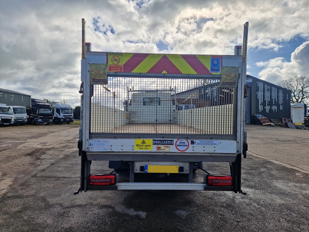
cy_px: 116
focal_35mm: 23
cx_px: 154
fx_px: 205
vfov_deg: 58.9
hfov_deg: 73.9
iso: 50
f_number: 1.8
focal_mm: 5.4
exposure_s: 1/1508
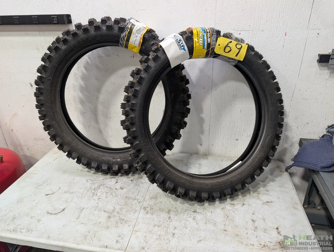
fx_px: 232
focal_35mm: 24
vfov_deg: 57.0
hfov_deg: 71.5
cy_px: 126
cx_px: 167
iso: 27
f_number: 1.68
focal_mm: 6.9
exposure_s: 1/24
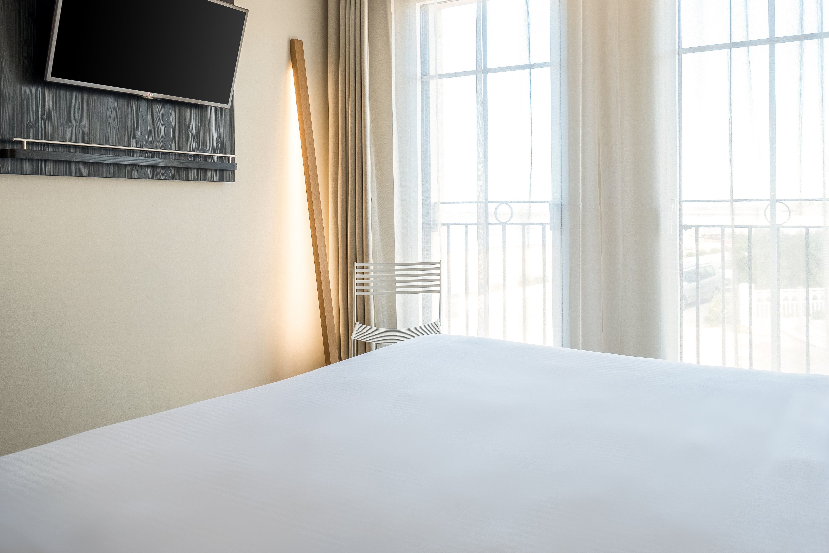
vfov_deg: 45.9
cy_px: 200
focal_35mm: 28
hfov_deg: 64.5
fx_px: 645
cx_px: 519
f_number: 5.6
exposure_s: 1/160
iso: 160
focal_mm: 14.1
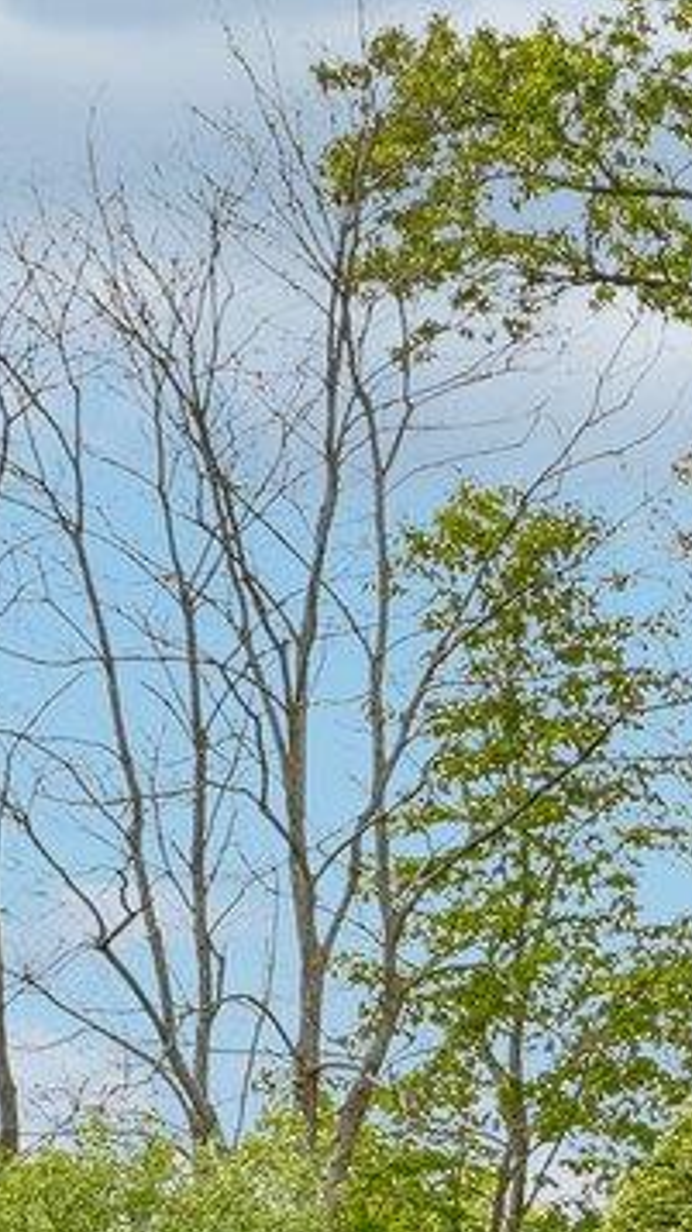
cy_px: 1382
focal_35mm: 180
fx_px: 5880
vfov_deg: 11.8
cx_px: 3281
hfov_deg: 5.4
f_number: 8
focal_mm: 30
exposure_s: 1/250
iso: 100
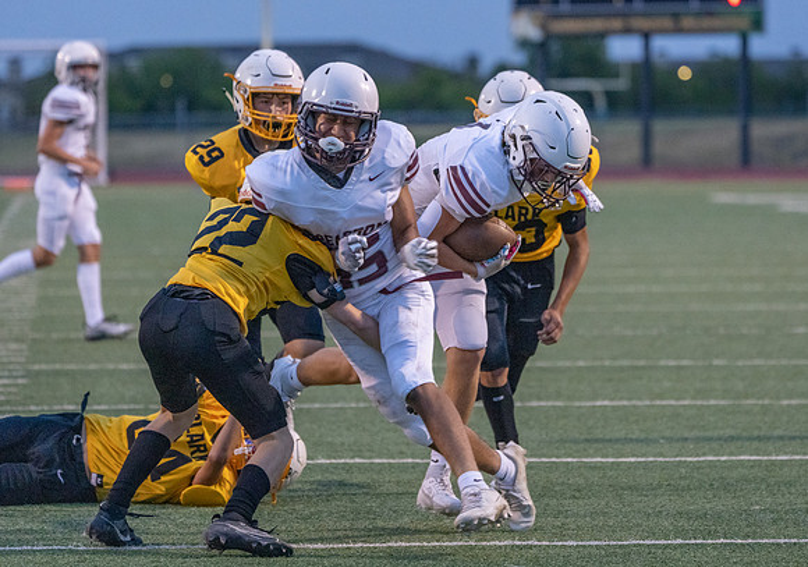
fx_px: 6403
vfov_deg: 5.1
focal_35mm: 281
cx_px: 448
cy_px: 269
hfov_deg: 7.2
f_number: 5.6
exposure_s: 1/1000
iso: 8000
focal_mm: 247
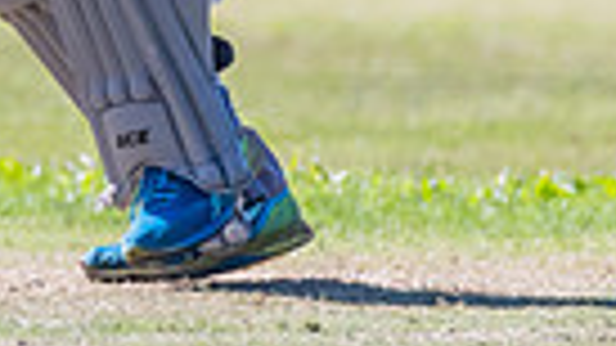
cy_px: -414
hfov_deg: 0.6
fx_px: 61567
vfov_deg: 0.3
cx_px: -139
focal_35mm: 3770
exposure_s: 1/2000
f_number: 6.3
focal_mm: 600
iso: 1250
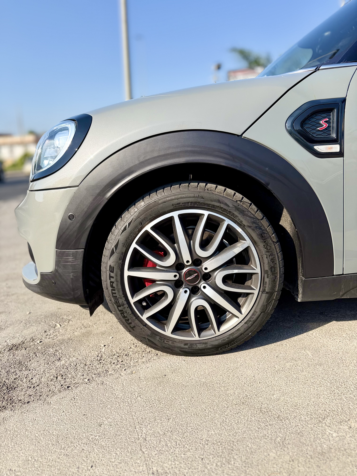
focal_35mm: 24
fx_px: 330
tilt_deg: -12.6
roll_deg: +1.0
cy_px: 238
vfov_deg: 71.6
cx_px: 178
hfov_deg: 56.8
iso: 80
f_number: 1.78
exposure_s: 1/2801
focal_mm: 6.76
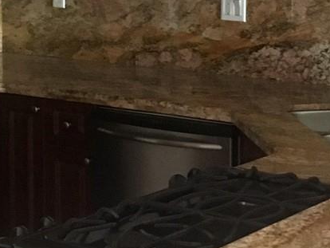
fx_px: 1068
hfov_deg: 17.6
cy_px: -8
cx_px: 167
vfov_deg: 13.0
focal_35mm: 112
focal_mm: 4.15
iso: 500
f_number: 2.2
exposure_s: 1/15
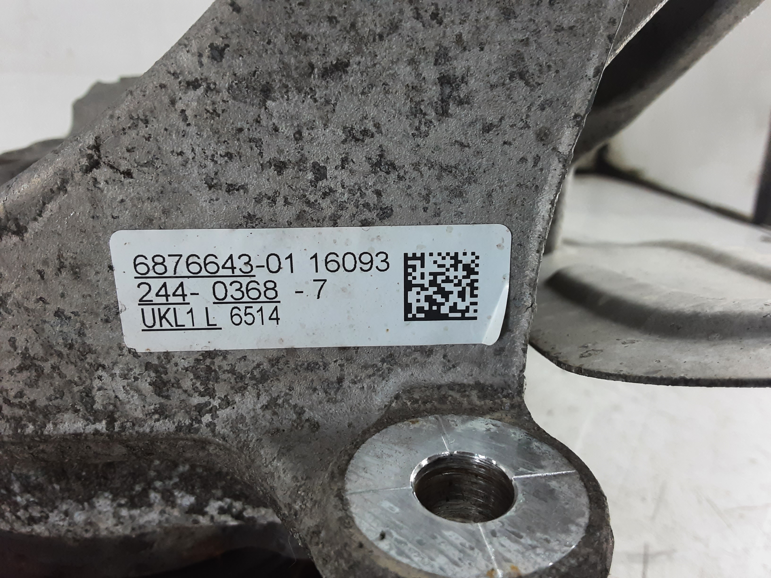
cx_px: 386
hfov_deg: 65.3
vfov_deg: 51.4
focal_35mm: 27
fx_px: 601
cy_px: 289
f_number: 1.9
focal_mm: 2.91
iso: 125
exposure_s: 1/50
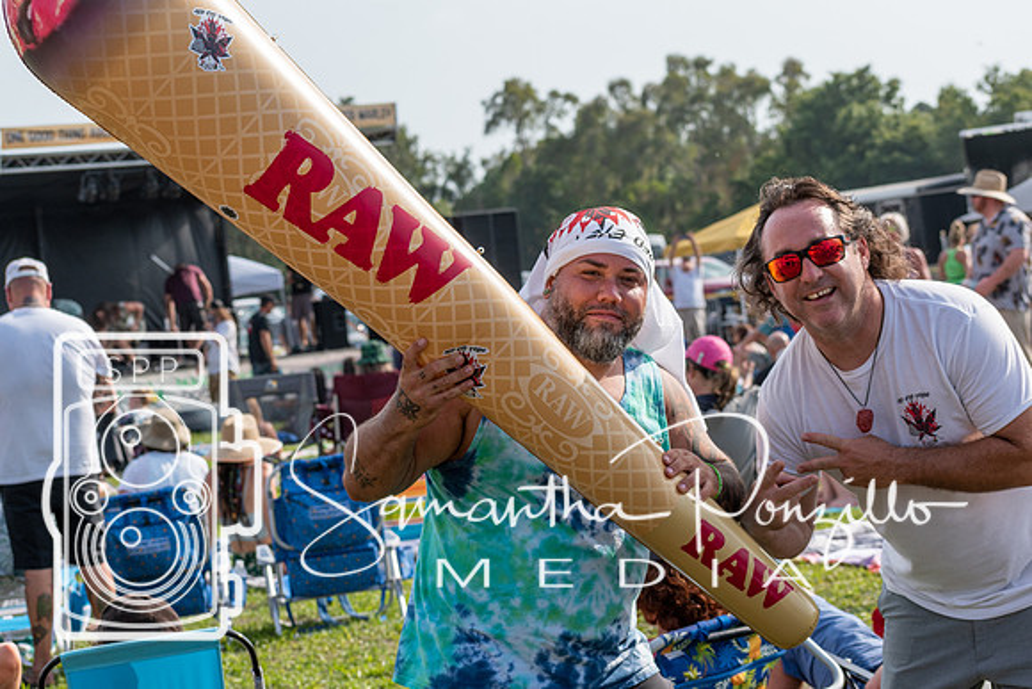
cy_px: 344
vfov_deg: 13.0
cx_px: 516
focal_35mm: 105
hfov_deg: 19.5
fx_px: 3011
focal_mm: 70
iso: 200
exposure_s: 1/800
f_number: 7.1
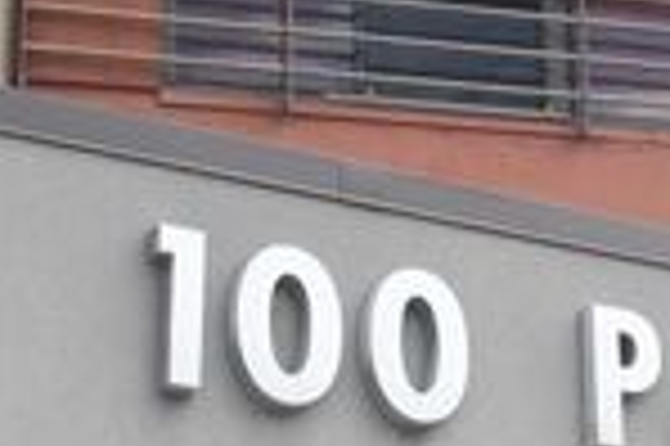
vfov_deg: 11.3
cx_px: 868
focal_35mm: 121
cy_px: 376
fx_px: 2249
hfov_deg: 16.1
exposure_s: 1/160
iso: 100
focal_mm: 24
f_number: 5.6
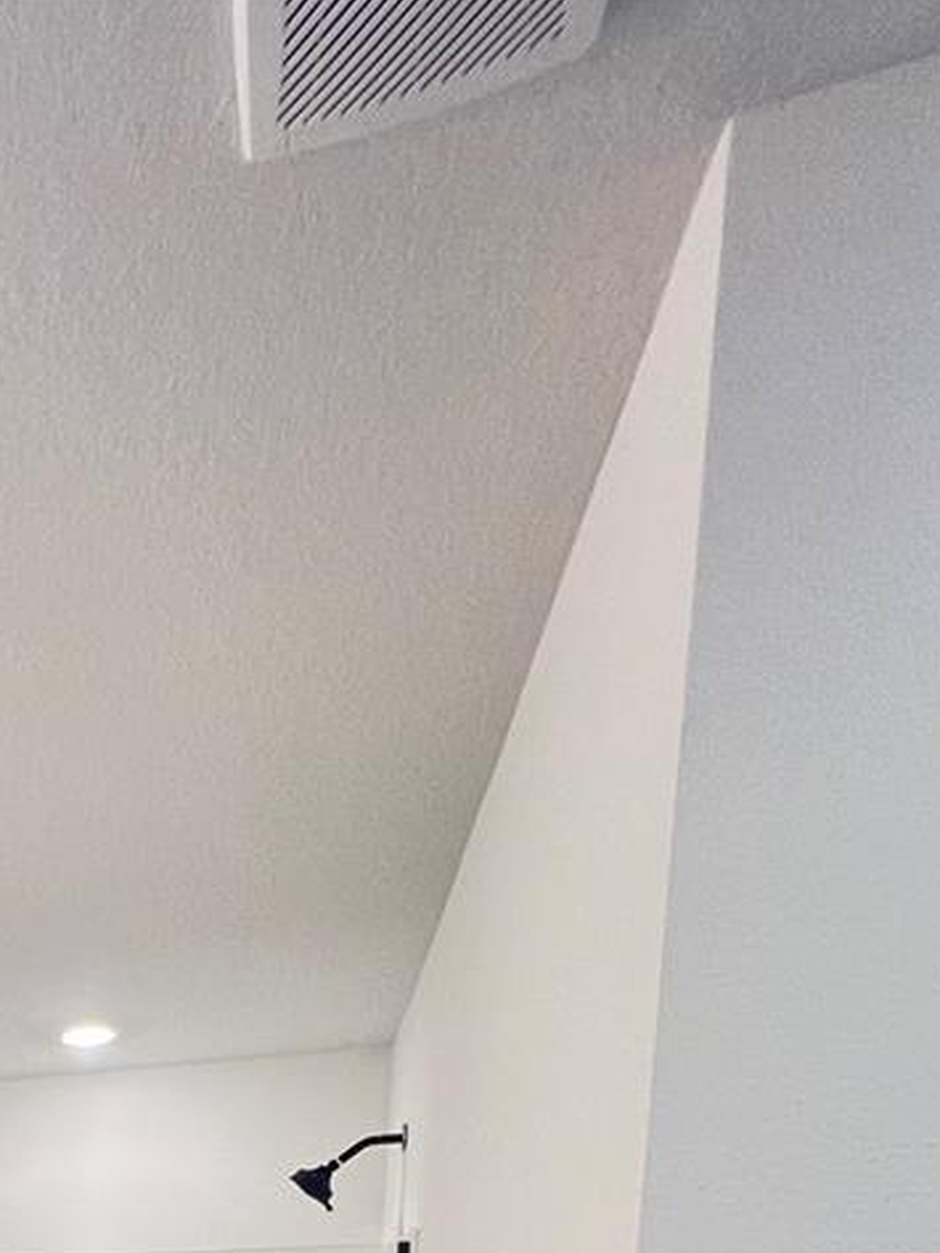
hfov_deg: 34.0
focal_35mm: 33
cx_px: -207
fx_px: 1194
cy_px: 1584
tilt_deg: -6.4
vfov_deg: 37.5
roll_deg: -0.2
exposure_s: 1/60
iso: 160
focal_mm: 1.57
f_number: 1.8
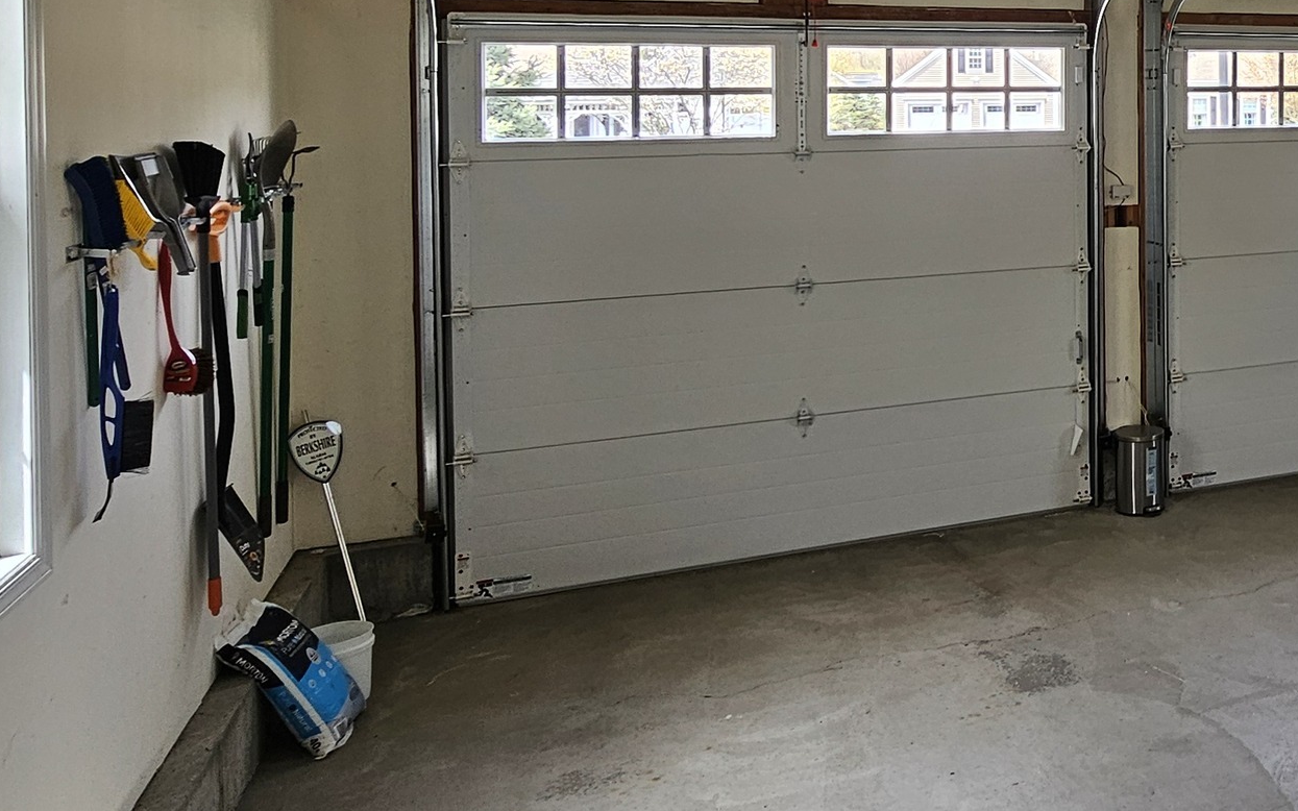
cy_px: 87
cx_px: 1295
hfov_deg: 47.3
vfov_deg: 35.2
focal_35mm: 34
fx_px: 1203
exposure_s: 1/120
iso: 64
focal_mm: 2.2
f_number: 2.2
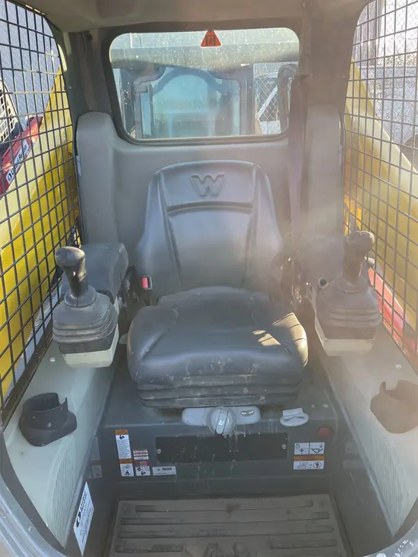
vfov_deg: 67.3
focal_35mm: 26
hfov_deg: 53.1
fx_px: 418
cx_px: 209
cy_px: 278
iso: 32
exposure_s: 1/197
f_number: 1.6
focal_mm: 4.2
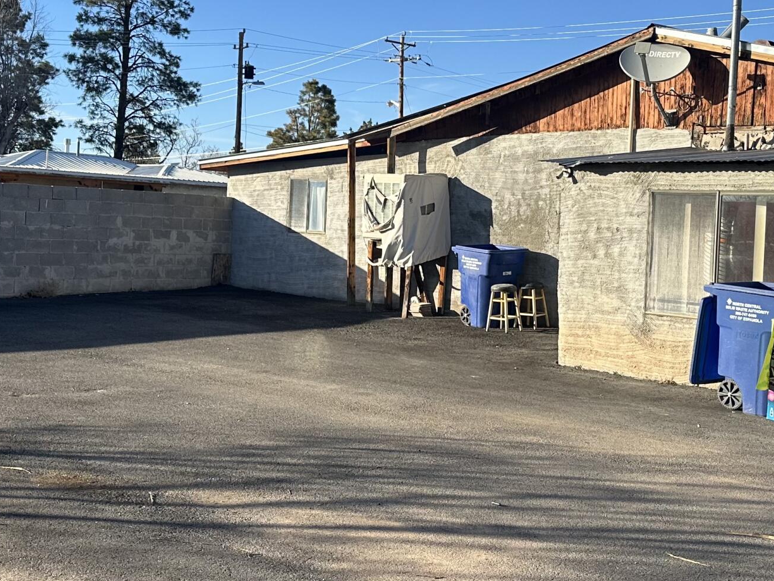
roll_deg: -2.5
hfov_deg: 34.9
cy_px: 240
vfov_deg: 26.5
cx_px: 415
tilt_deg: +0.2
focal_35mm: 55
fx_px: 1230
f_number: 1.78
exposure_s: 1/2809
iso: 80
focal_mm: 6.86
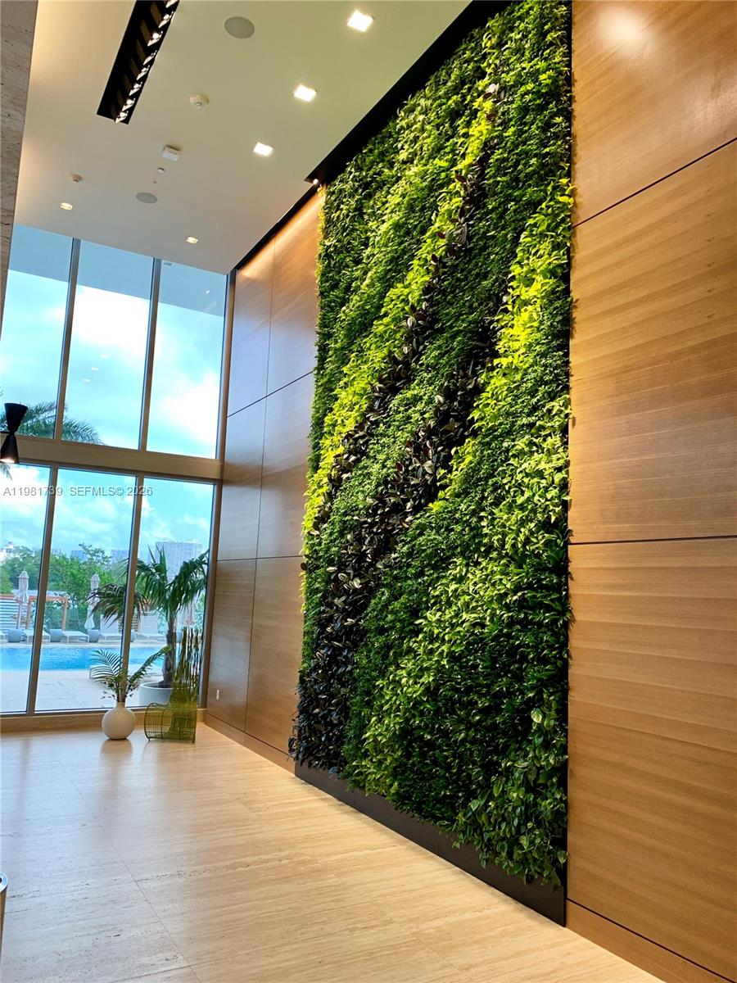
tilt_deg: +8.4
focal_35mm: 26
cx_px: 368
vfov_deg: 67.3
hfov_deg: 53.1
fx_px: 738
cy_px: 492
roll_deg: -2.4
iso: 50
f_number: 1.8
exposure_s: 1/122
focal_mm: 4.25
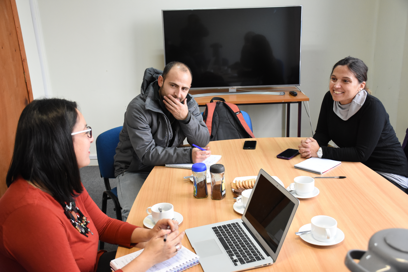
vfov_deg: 34.2
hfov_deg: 49.6
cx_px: 204
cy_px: 136
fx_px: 442
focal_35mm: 39
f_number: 3.8
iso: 2000
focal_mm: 26
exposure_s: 1/80
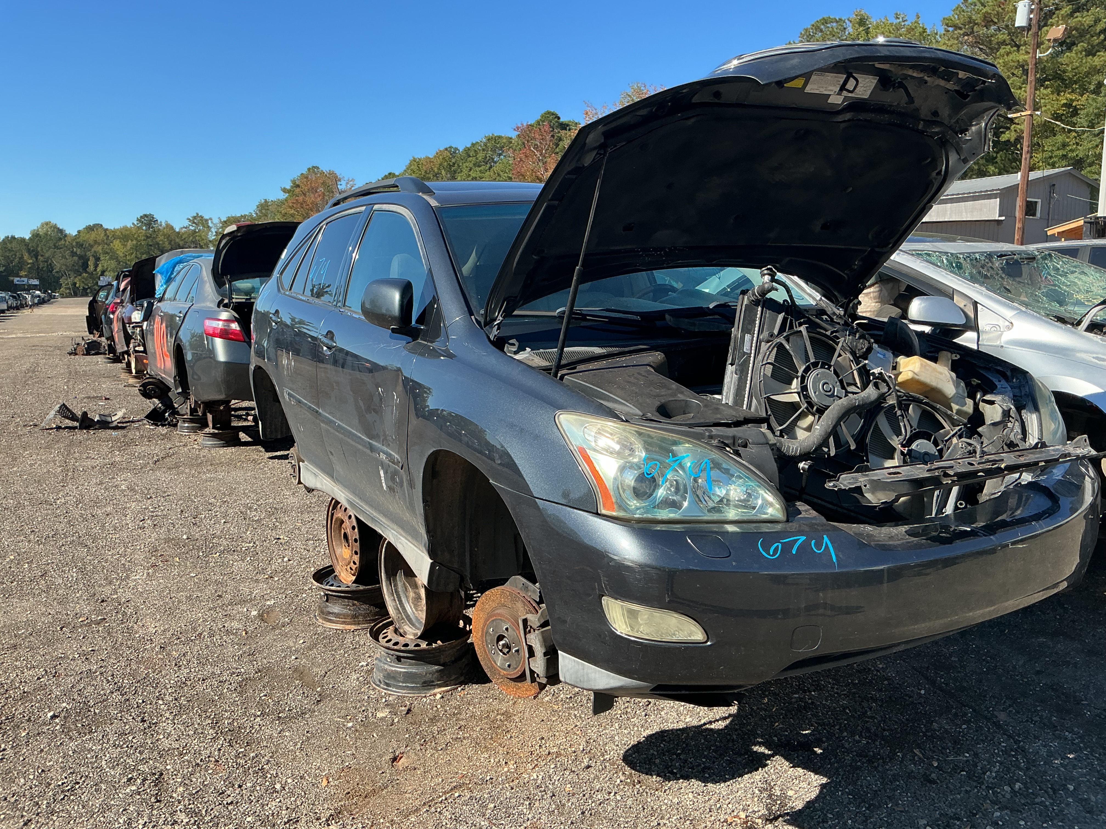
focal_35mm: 29
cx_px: 553
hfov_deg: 61.7
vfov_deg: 48.2
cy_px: 414
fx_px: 927
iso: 25
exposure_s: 1/855
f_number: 1.8
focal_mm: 3
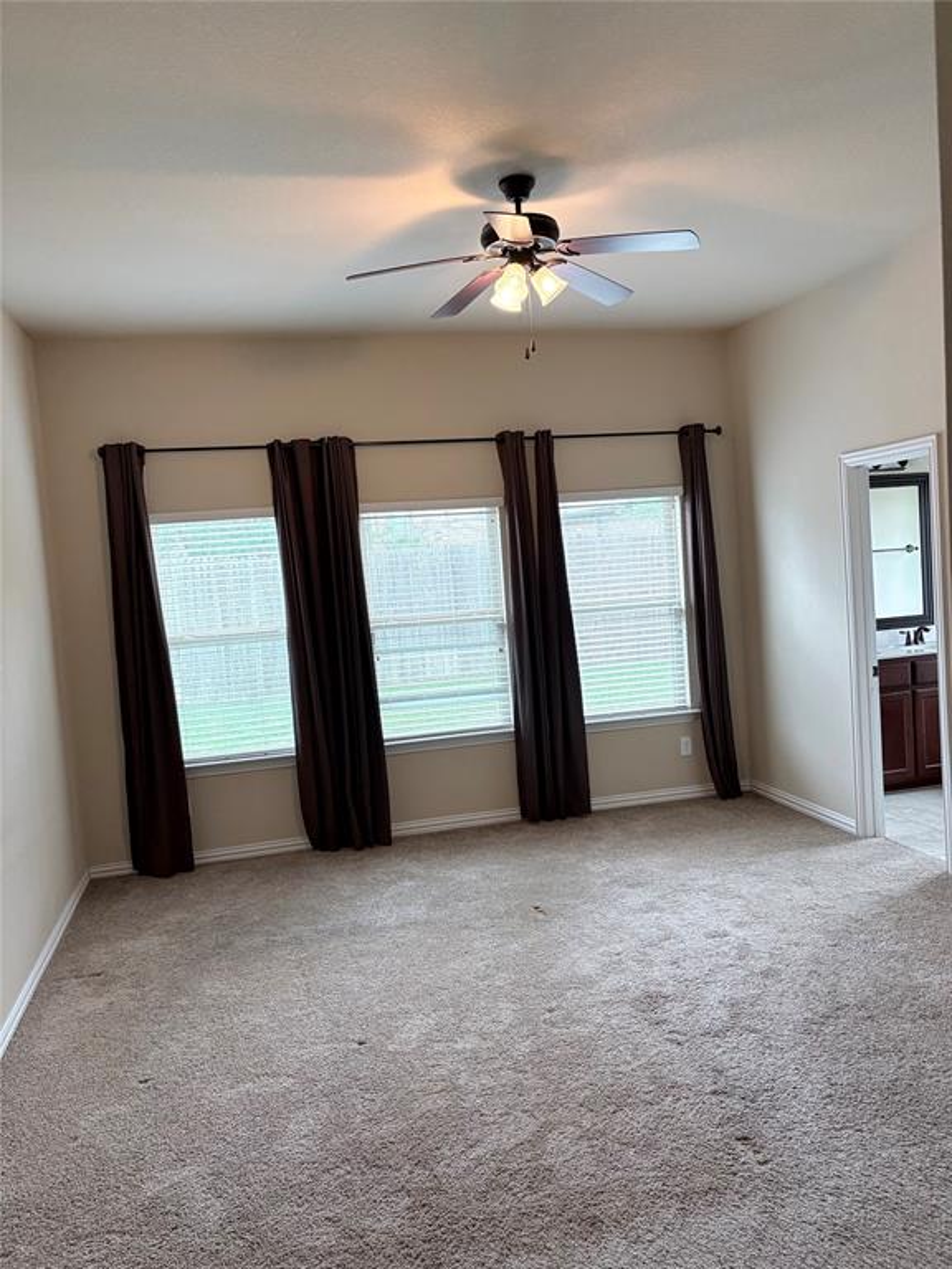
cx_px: 476
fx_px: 953
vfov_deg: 67.3
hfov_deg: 53.1
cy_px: 634
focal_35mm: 26
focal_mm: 5.96
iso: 200
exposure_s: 1/60
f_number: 1.6
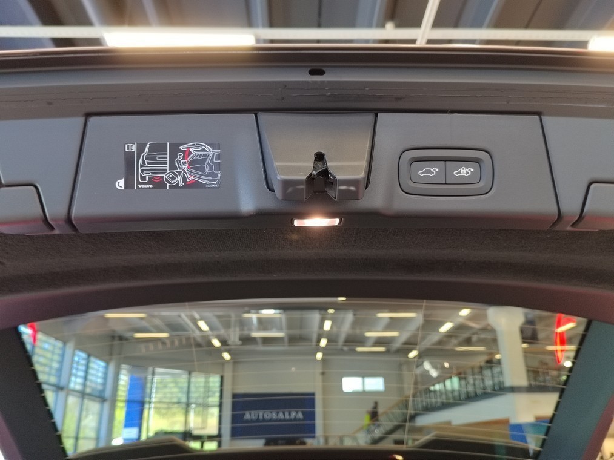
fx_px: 514
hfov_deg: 61.7
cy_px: 230
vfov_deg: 48.2
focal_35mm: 29
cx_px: 307
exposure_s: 1/50
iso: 844
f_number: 1.9
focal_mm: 5.52
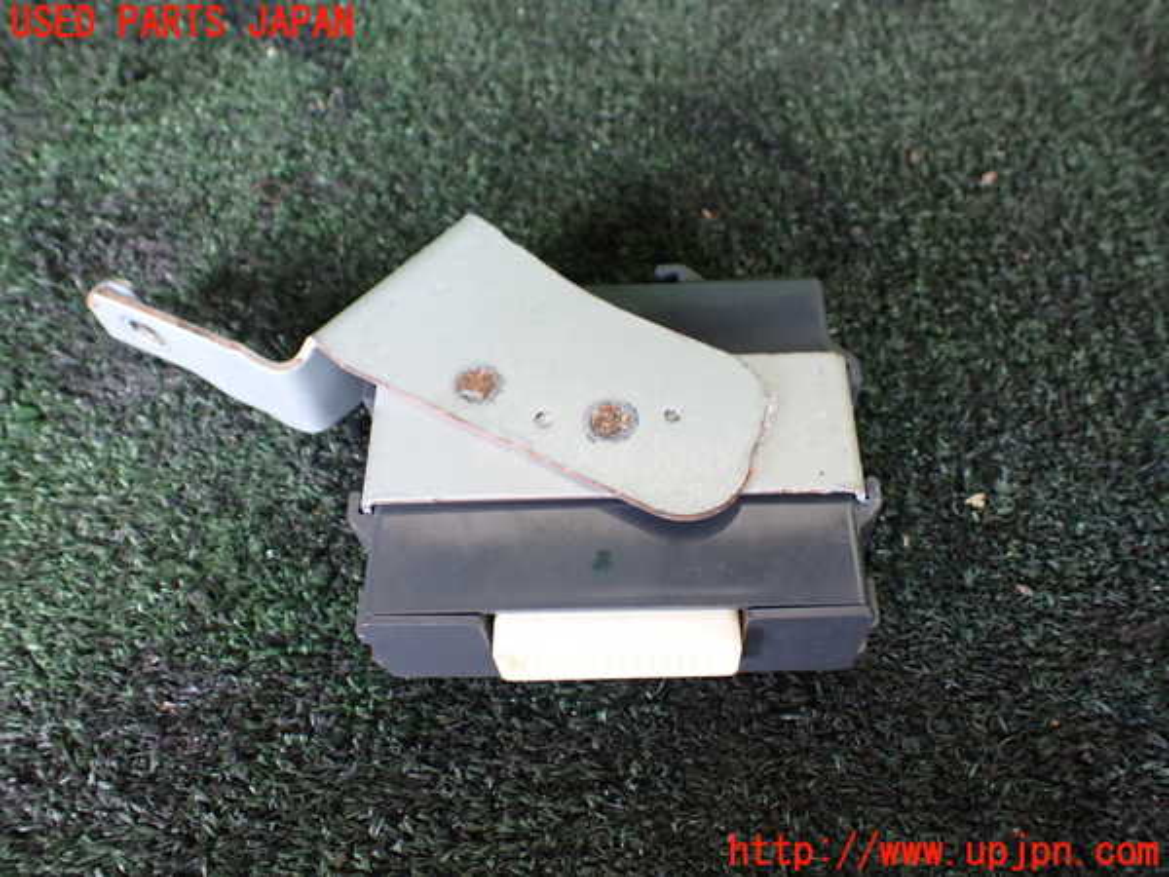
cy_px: 438
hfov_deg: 60.0
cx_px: 584
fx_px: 1013
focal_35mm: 30
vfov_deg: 46.8
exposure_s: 1/40
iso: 800
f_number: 2.3
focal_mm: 5.4
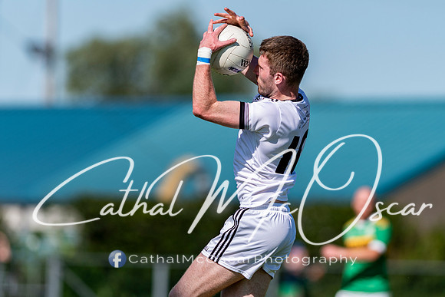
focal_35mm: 457
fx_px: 5651
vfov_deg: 3.0
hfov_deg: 4.5
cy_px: 148
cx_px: 222
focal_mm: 300
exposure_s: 1/2500
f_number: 2.8
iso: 100
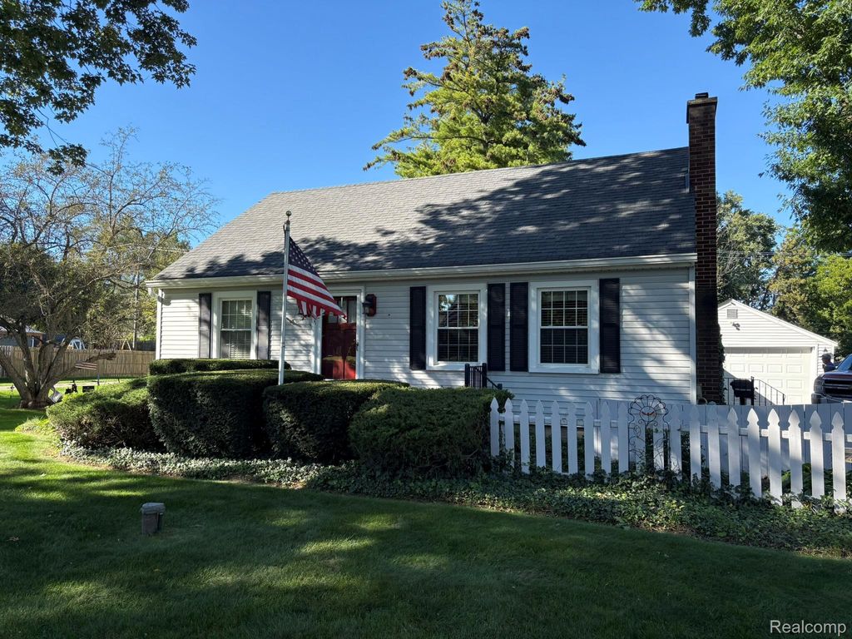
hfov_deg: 67.3
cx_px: 426
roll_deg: -0.5
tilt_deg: +3.8
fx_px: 640
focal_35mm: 26
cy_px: 320
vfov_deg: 53.1
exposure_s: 1/1064
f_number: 1.6
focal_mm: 5.96
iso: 50
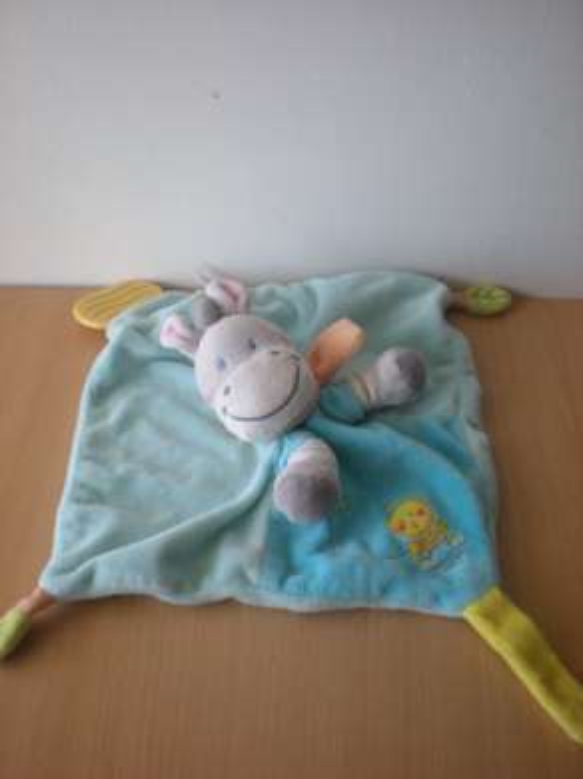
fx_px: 854
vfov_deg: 49.0
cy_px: 390
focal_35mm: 38
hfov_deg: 37.7
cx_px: 292
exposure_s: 1/59.6
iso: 80
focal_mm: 6.3
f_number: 3.1
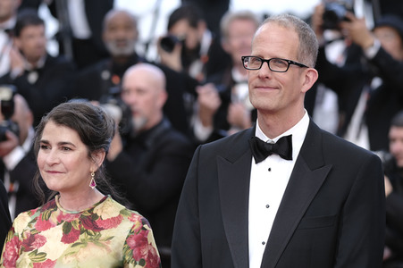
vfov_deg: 10.1
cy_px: 134
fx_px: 1510
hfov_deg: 15.2
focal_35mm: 135
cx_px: 202
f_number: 2
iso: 200
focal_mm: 90
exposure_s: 1/200
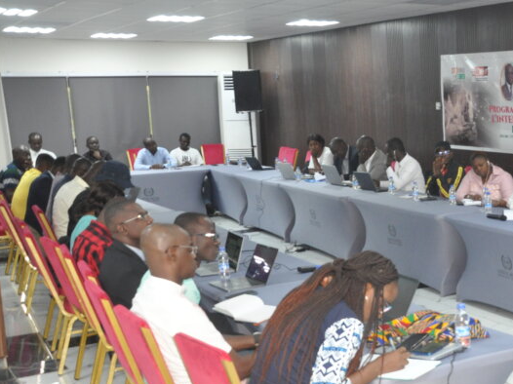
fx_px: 873
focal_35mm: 59
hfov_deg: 30.7
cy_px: 261
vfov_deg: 24.7
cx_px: 496
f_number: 5.6
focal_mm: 21
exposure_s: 1/125
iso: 800
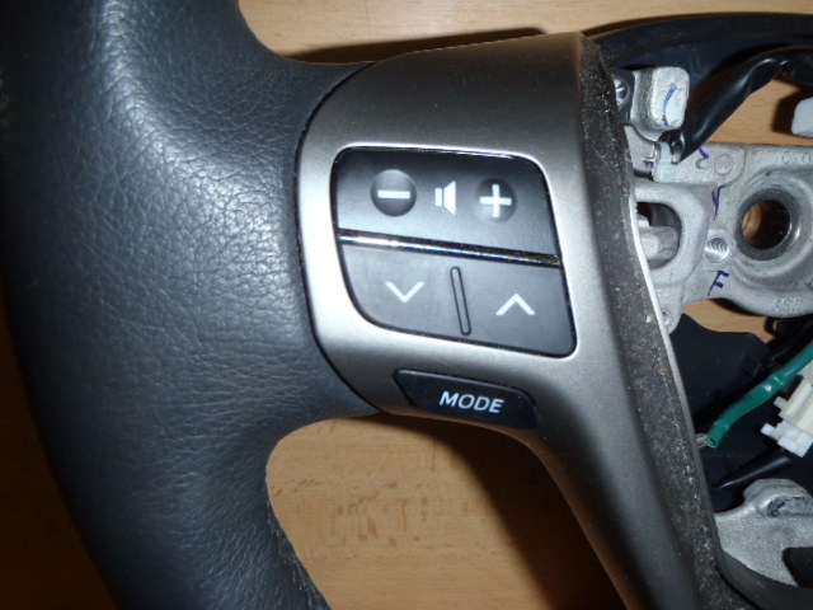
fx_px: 658
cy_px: 305
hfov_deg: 63.4
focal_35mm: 28
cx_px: 406
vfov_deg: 49.7
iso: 100
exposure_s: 1/30
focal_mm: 5
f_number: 3.9
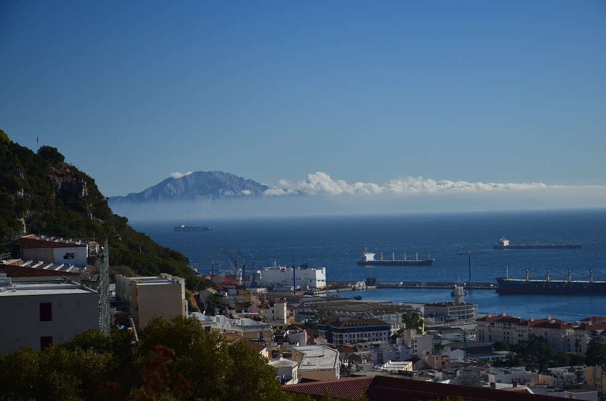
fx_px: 1461
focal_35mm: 87
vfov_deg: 15.6
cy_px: 200
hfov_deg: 23.4
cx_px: 303
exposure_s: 1/1000
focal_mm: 58
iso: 250
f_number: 5
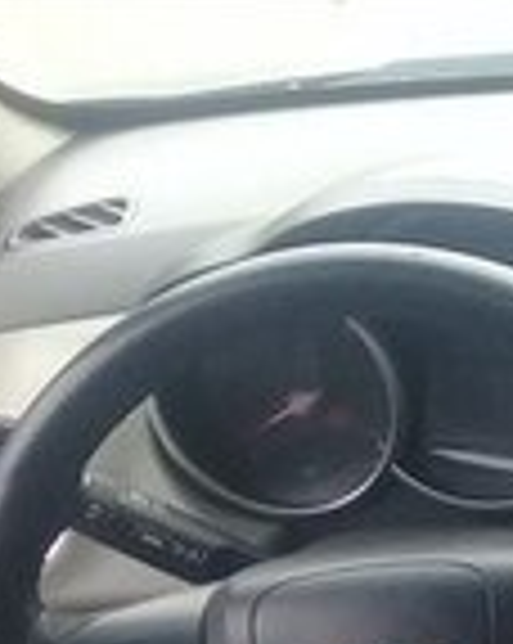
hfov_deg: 10.0
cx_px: 1094
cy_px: 669
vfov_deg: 13.6
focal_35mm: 140
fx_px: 2663
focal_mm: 3.3
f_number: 2.2
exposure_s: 1/100
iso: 64
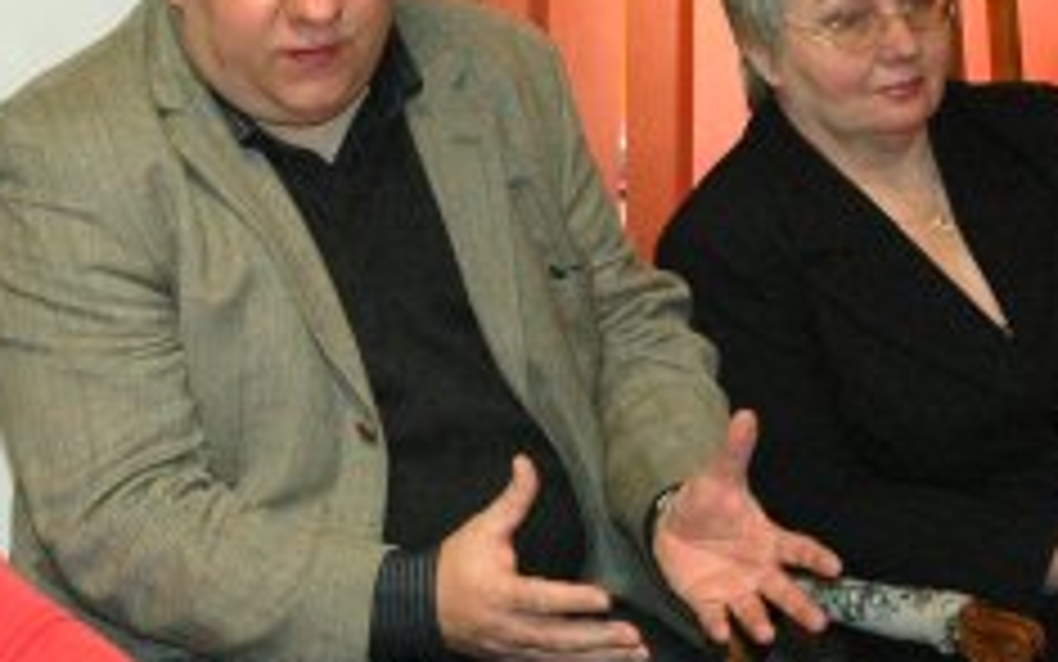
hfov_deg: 22.0
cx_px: 389
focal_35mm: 94
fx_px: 2711
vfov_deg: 13.9
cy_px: 250
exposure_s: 1/60
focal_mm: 34
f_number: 4.2
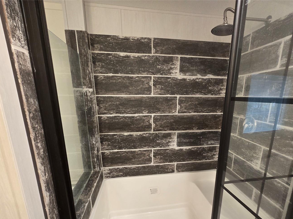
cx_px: 160
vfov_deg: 76.9
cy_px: 135
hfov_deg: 94.2
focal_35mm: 16
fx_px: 135
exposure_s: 1/60
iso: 400
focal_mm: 2.2
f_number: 2.2
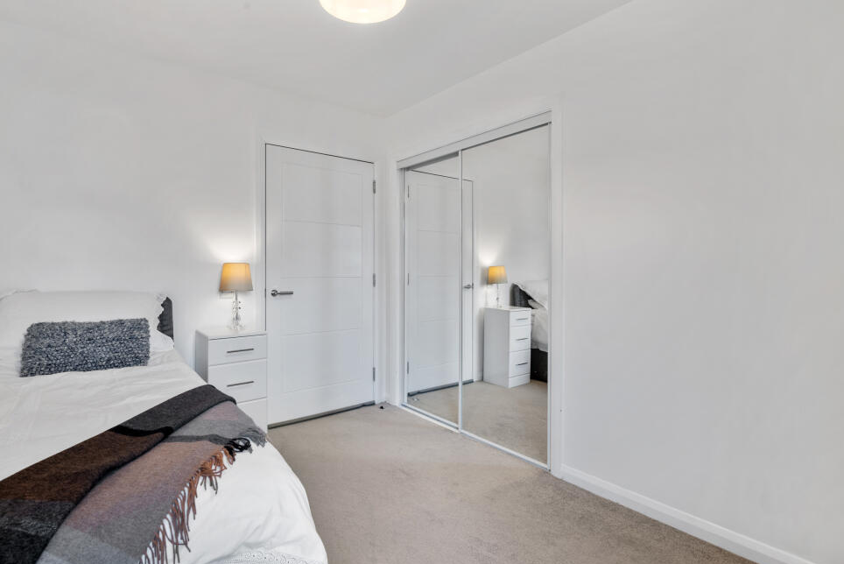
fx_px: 399
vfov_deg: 70.5
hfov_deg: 93.2
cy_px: 278
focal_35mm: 17
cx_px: 399
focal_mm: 16
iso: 250
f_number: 9
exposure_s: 1/2
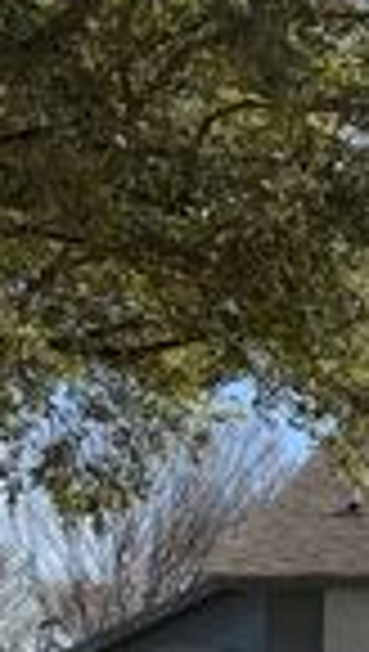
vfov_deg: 22.8
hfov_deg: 12.4
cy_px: 632
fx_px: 1559
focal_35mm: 90
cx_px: 652
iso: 80
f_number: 1.78
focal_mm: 6.76
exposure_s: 1/4405
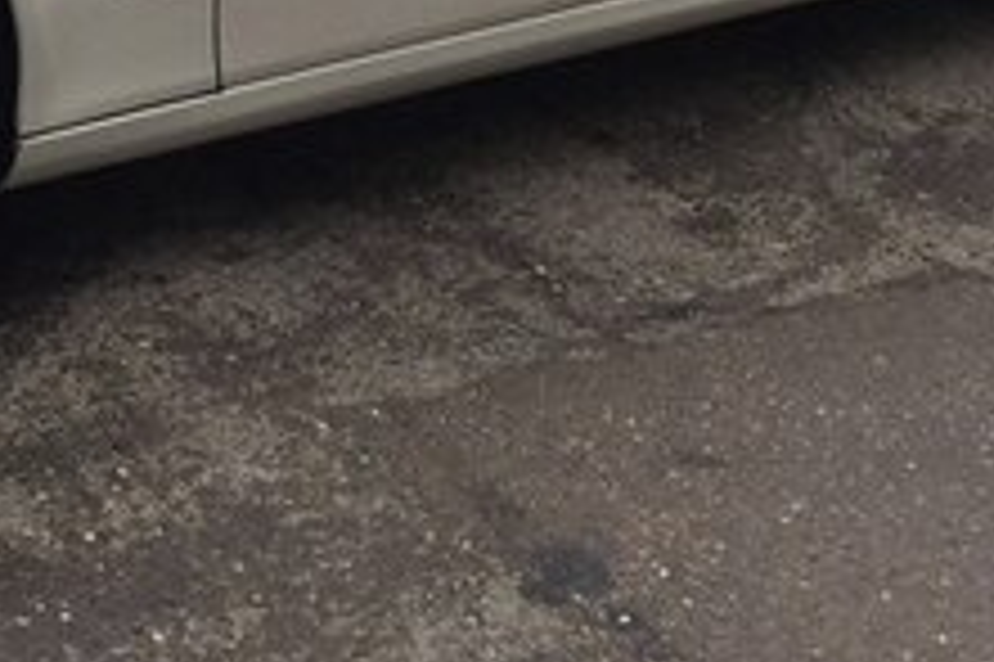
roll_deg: -3.9
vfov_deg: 14.6
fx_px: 2483
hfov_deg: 22.3
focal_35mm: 90
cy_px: -169
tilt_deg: -15.8
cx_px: 180
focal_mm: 4.15
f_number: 2.2
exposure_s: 1/542
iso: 32
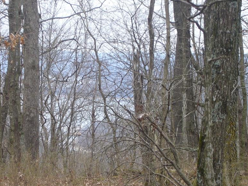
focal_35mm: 136
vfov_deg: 10.9
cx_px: 92
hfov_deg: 14.5
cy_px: 116
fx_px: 974
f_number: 5.6
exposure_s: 1/40
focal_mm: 16.8
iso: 80
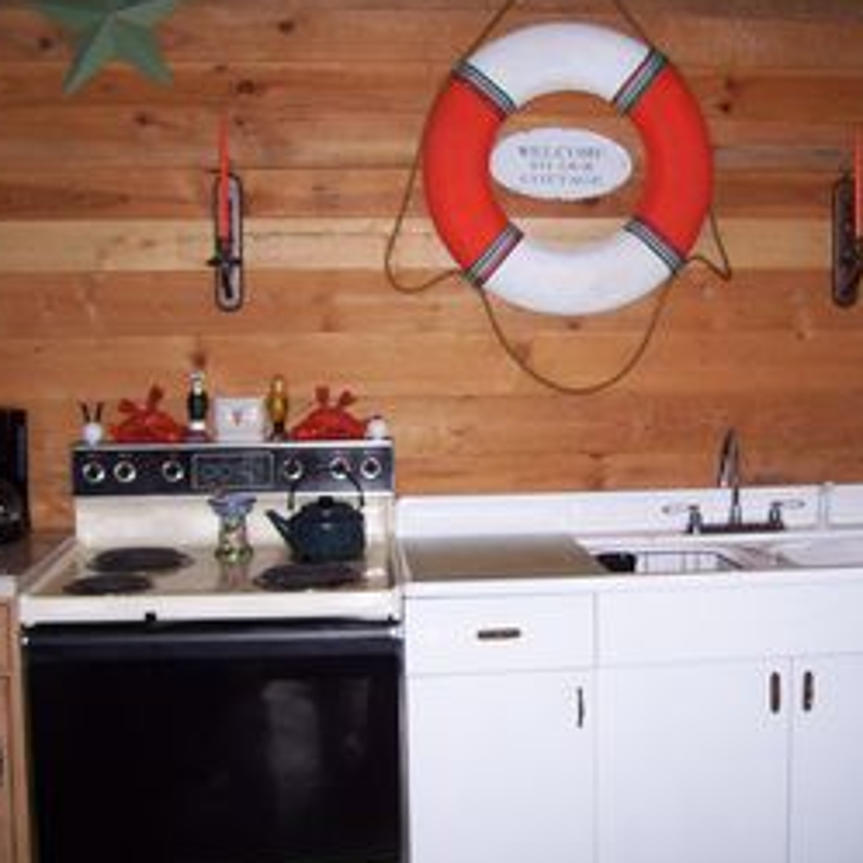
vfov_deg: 36.0
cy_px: 406
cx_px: 534
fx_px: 1326
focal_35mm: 47
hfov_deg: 35.9
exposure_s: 1/60
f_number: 2.7
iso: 125
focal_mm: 6
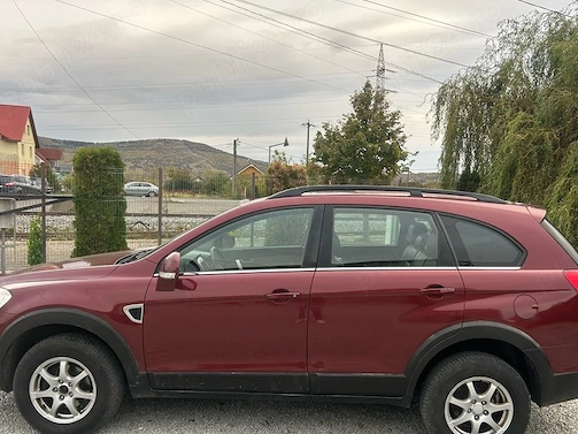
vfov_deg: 45.4
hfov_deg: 58.4
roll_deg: -1.5
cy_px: 241
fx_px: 517
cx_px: 295
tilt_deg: -5.8
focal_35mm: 31
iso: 50
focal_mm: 5.7
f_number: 1.5
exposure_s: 1/374
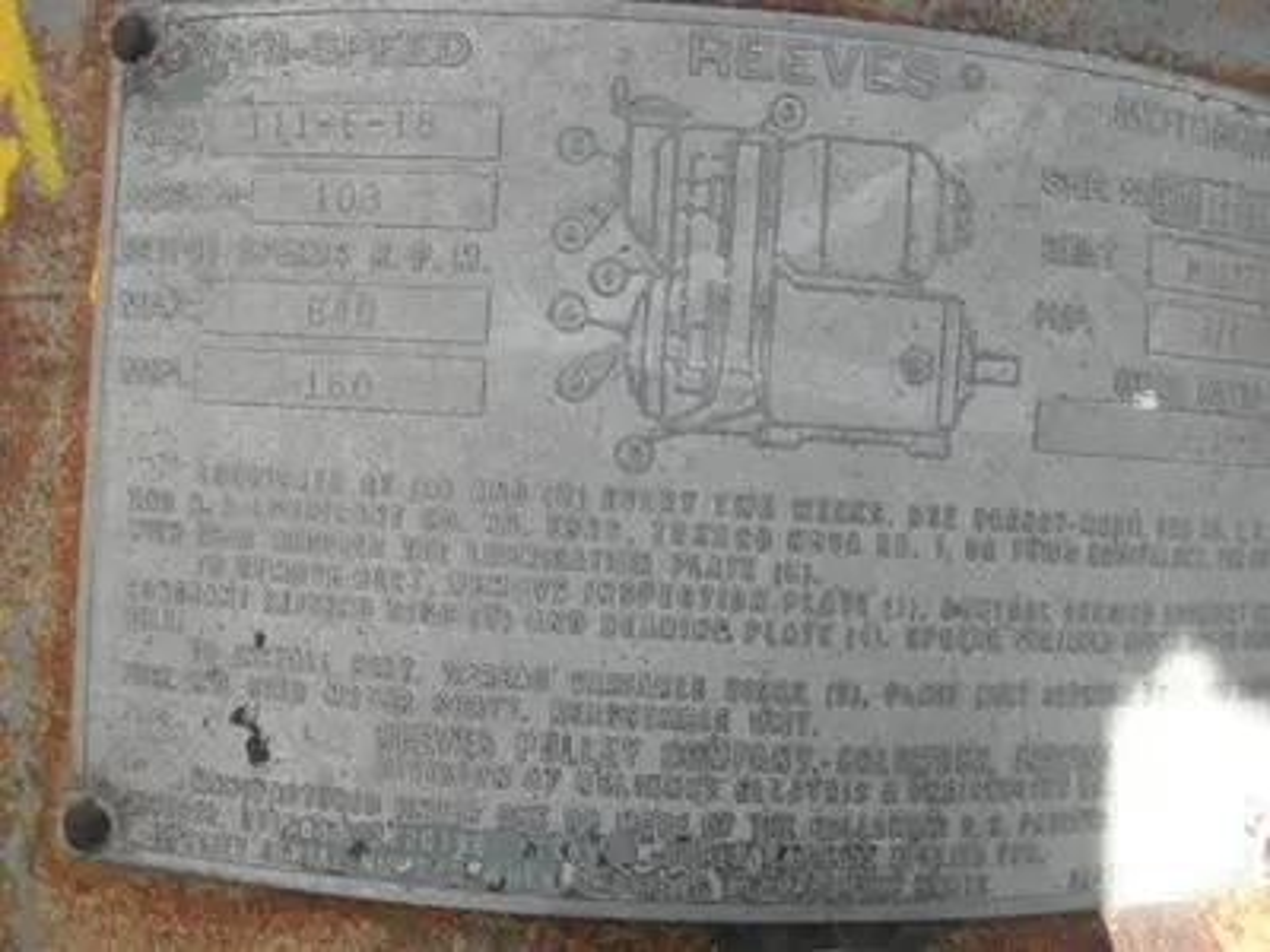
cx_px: 635
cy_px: 476
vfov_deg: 16.1
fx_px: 3375
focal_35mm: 92
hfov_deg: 21.3
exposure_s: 1/160
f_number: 4.2
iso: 64
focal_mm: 16.3
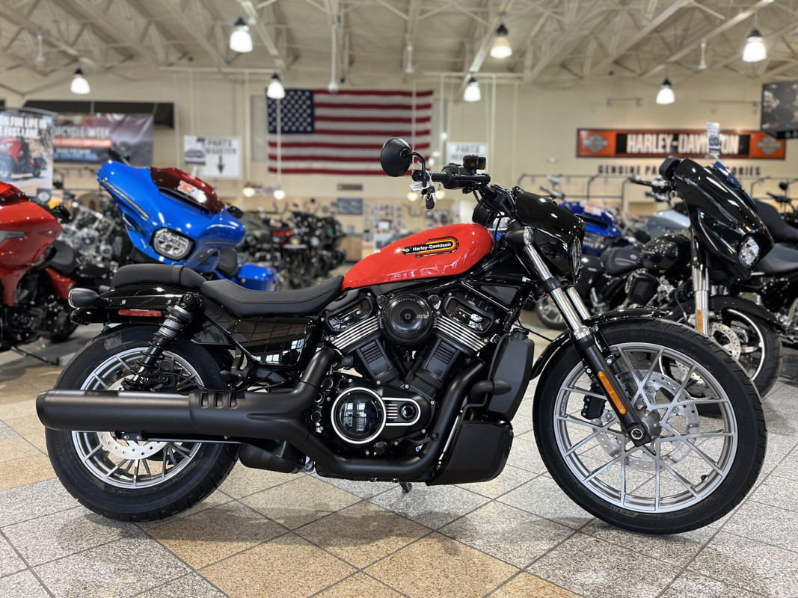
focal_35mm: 26
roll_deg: +0.2
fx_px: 599
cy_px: 299
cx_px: 399
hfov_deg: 67.3
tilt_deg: -6.1
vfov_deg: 53.1
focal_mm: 5.1
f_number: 1.6
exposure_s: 1/60
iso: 125
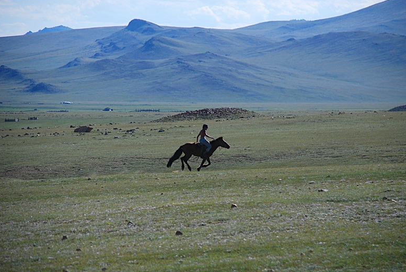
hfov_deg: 9.9
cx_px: 205
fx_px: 2356
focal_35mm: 209
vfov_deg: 6.6
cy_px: 137
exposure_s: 1/2000
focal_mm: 135
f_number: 5.6
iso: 400
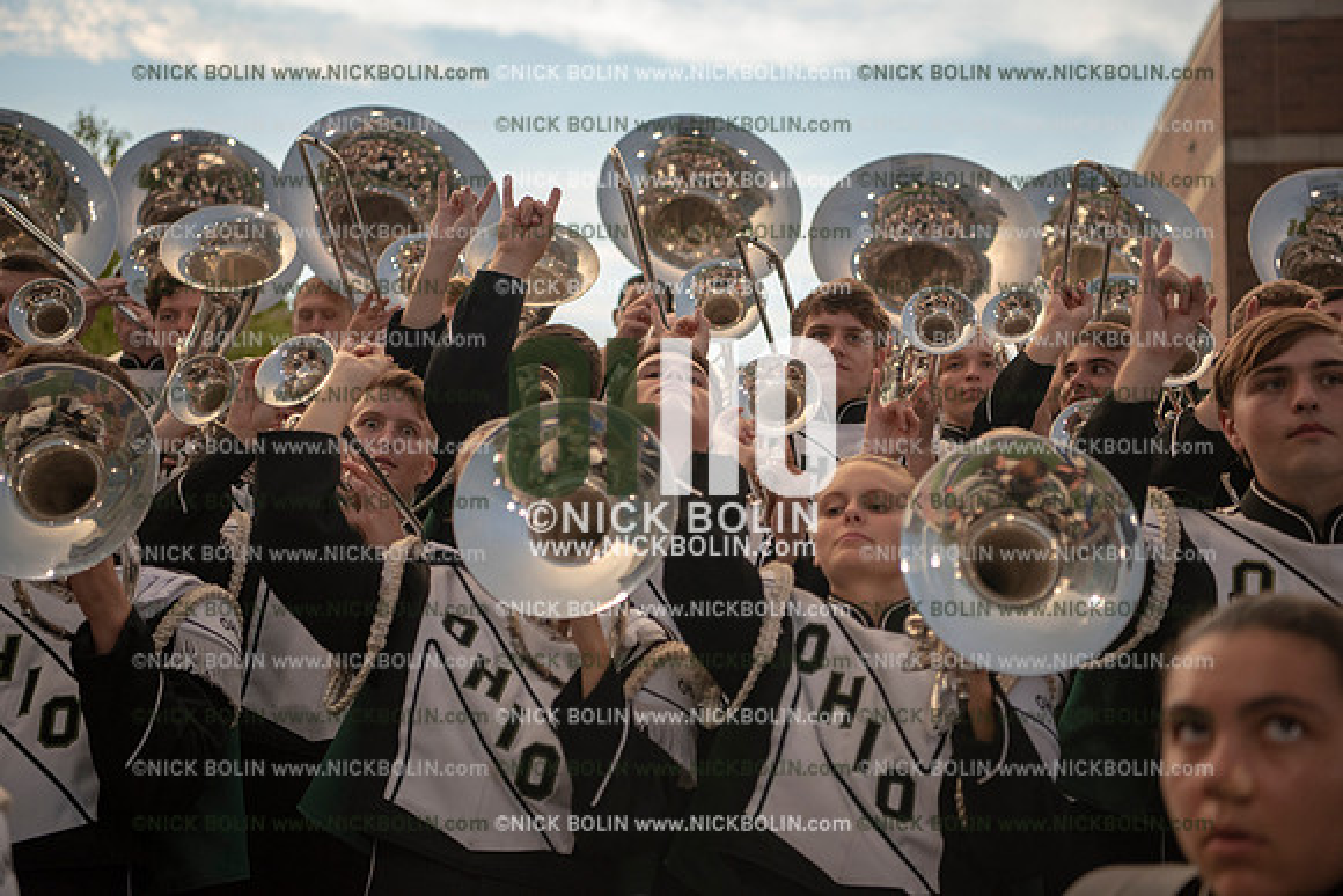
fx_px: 2164
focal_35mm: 58
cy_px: 448
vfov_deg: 23.4
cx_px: 672
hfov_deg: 34.5
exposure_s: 1/640
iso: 800
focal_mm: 58
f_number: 3.2
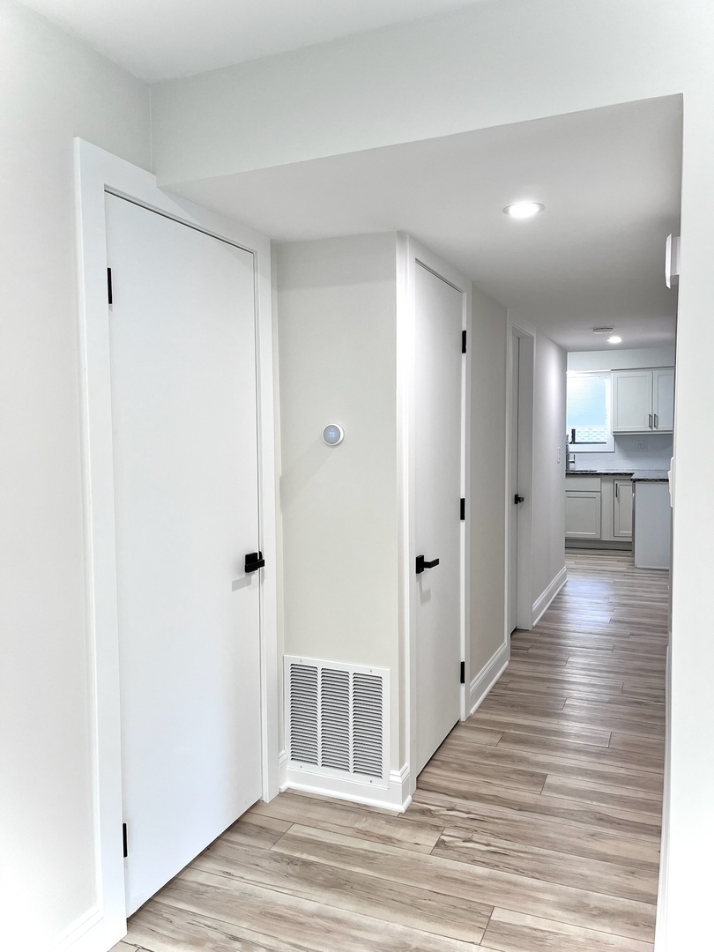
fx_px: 715
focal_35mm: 26
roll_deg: +1.3
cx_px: 357
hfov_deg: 53.1
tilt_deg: -4.5
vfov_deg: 67.3
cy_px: 476
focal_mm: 5.1
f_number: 1.6
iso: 80
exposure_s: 1/120
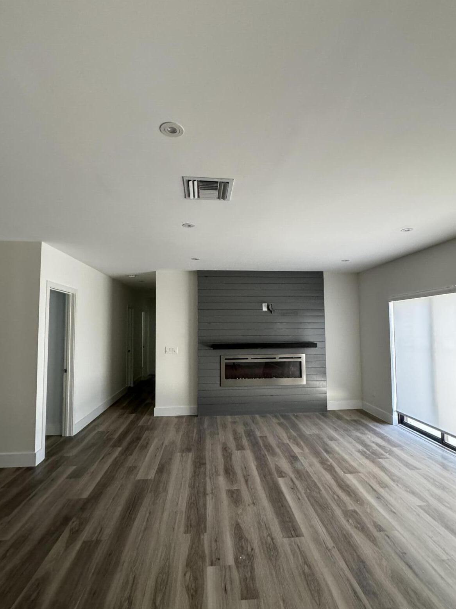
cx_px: 234
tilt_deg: +2.3
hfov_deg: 71.6
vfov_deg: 87.7
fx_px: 316
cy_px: 309
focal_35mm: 18
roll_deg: -0.1
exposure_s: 1/89
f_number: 2.2
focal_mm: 2.22
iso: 320
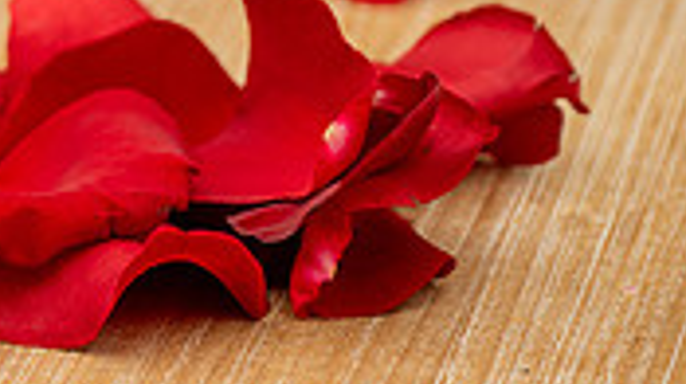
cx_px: -306
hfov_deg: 5.6
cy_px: -147
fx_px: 6959
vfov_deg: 3.2
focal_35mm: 383
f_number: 4
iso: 200
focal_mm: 110
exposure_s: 1/160
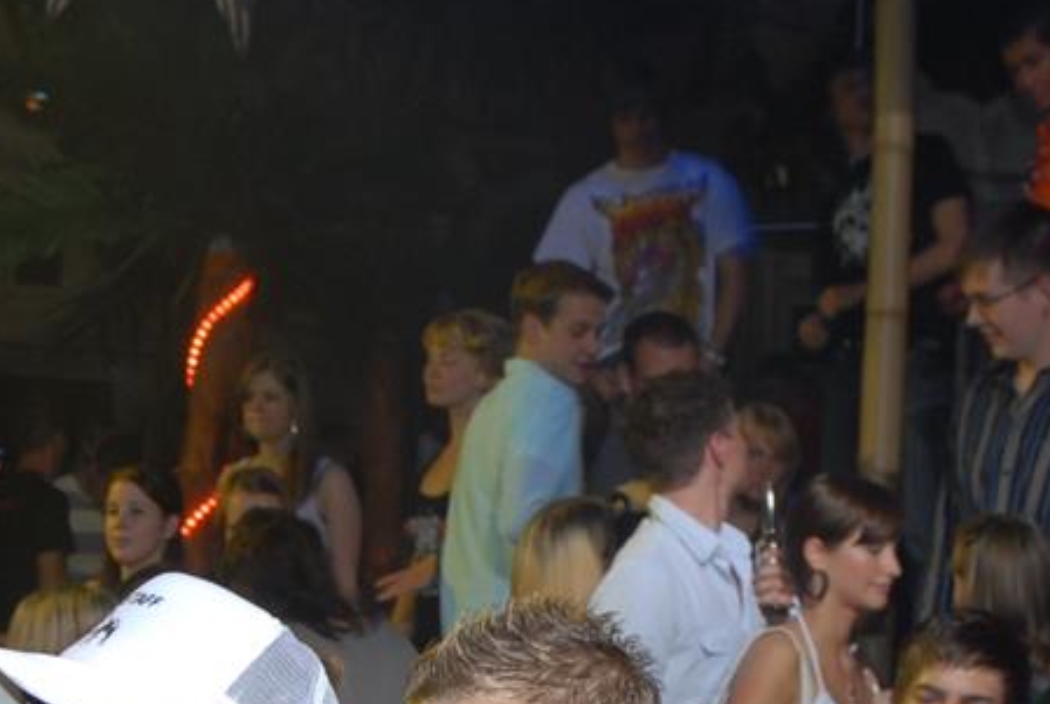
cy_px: 847
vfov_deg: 14.4
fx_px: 2688
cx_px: 506
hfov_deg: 22.1
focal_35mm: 92
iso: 200
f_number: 5.6
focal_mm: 24
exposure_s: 1/8
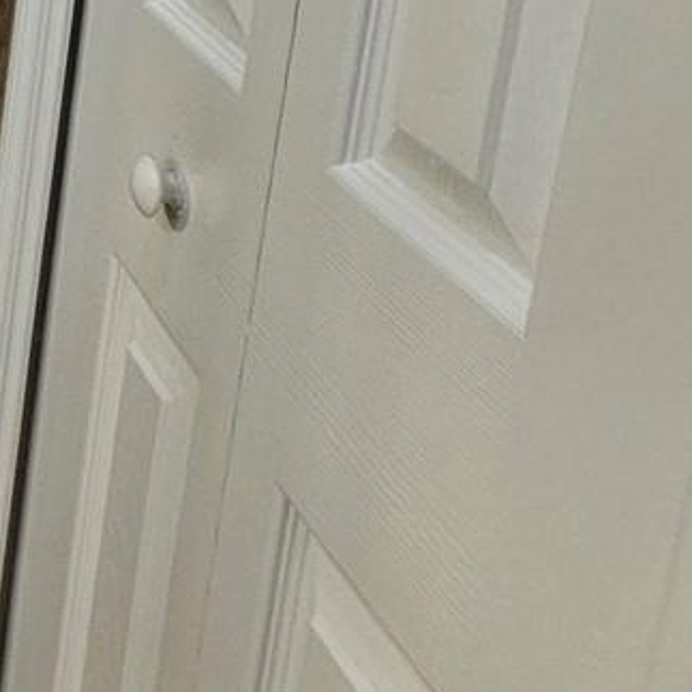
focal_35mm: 57
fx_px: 1289
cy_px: -225
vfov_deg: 25.5
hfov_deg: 15.7
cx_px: -928
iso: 200
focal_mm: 2.2
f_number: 2.2
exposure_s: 1/60
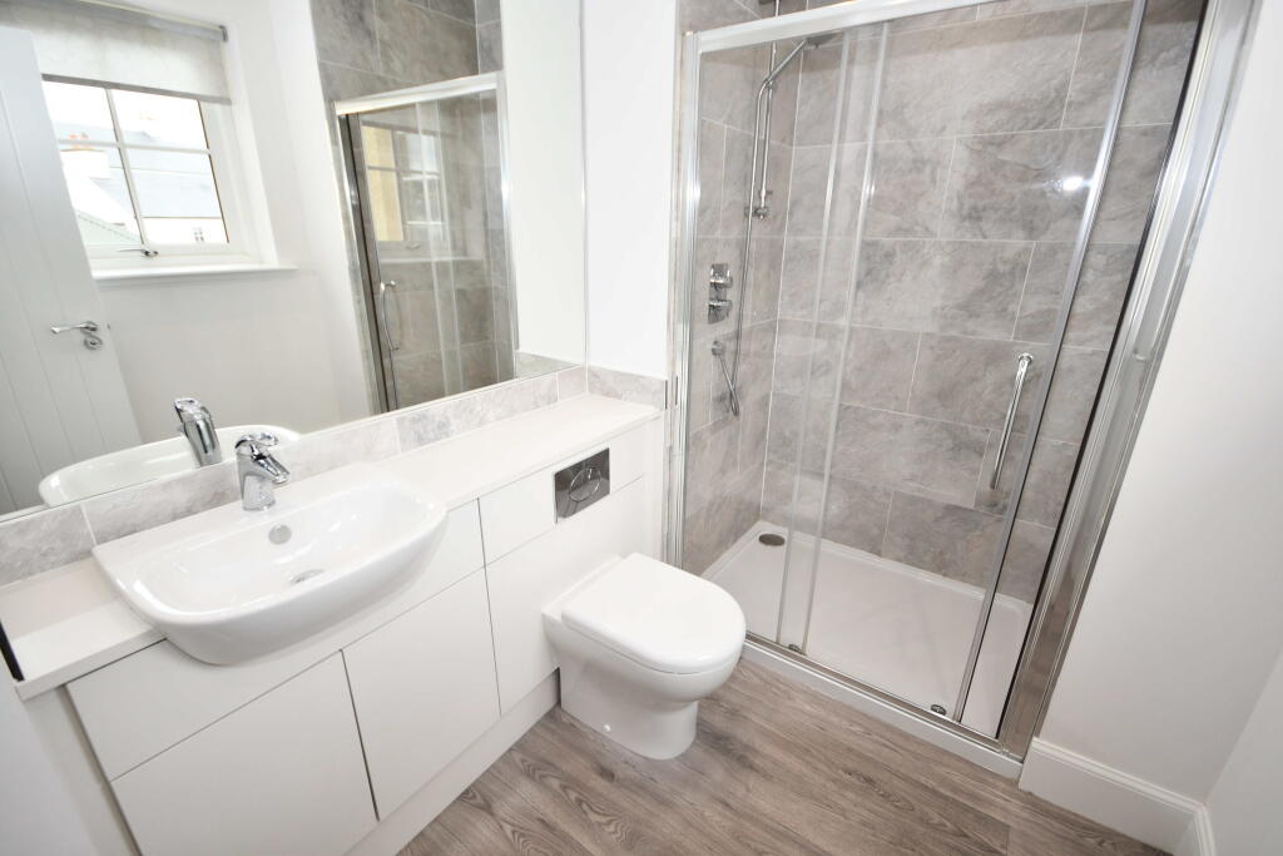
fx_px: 535
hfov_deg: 100.4
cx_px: 642
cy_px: 428
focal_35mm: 15
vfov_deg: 77.3
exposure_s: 1/80
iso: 200
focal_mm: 10
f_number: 4.5
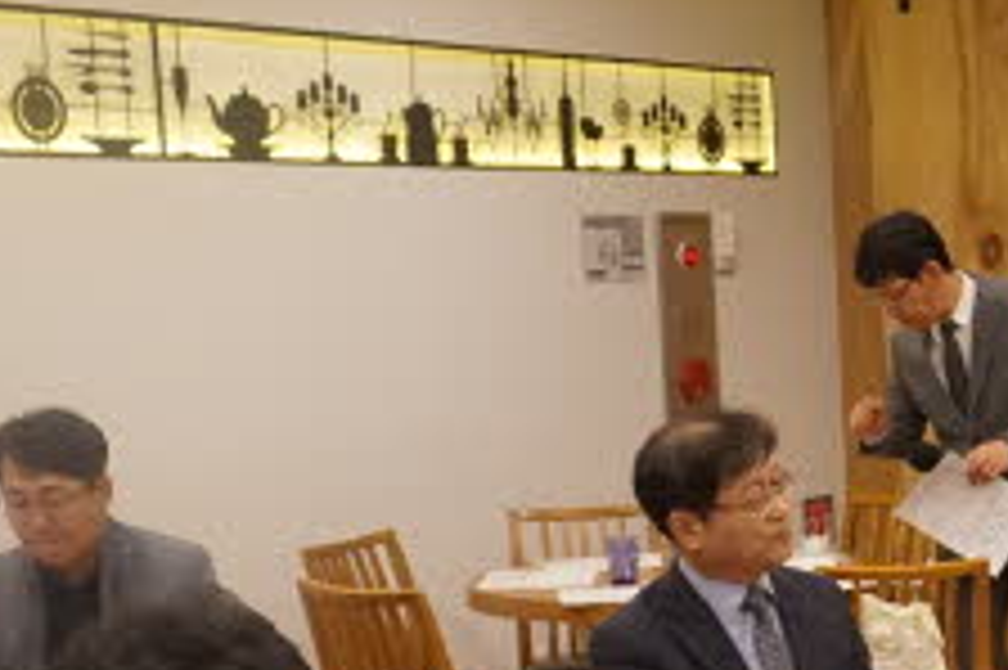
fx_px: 2546
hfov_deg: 20.1
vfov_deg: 14.7
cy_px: 679
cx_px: 1395
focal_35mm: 91
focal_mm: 16
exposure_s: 1/160
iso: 2000
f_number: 3.5
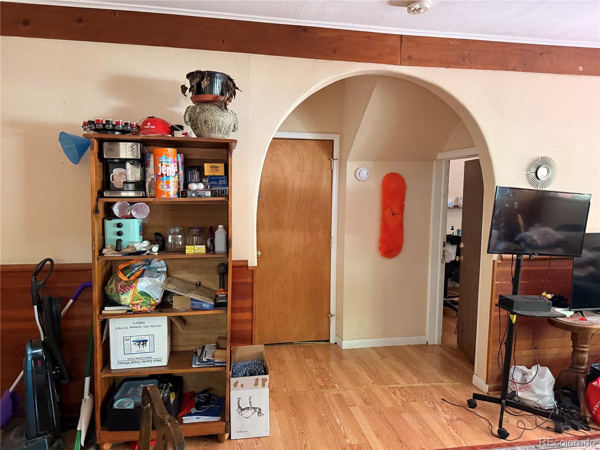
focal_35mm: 24
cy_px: 225
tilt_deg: -6.4
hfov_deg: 71.6
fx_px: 416
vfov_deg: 56.8
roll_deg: -0.3
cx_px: 300
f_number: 1.78
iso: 1000
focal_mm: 6.76
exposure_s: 1/40
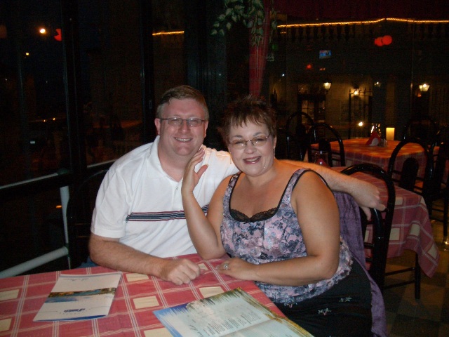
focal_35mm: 35
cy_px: 168
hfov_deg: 52.6
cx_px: 224
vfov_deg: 40.7
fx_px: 454
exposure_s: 1/60
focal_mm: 5.8
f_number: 2.6
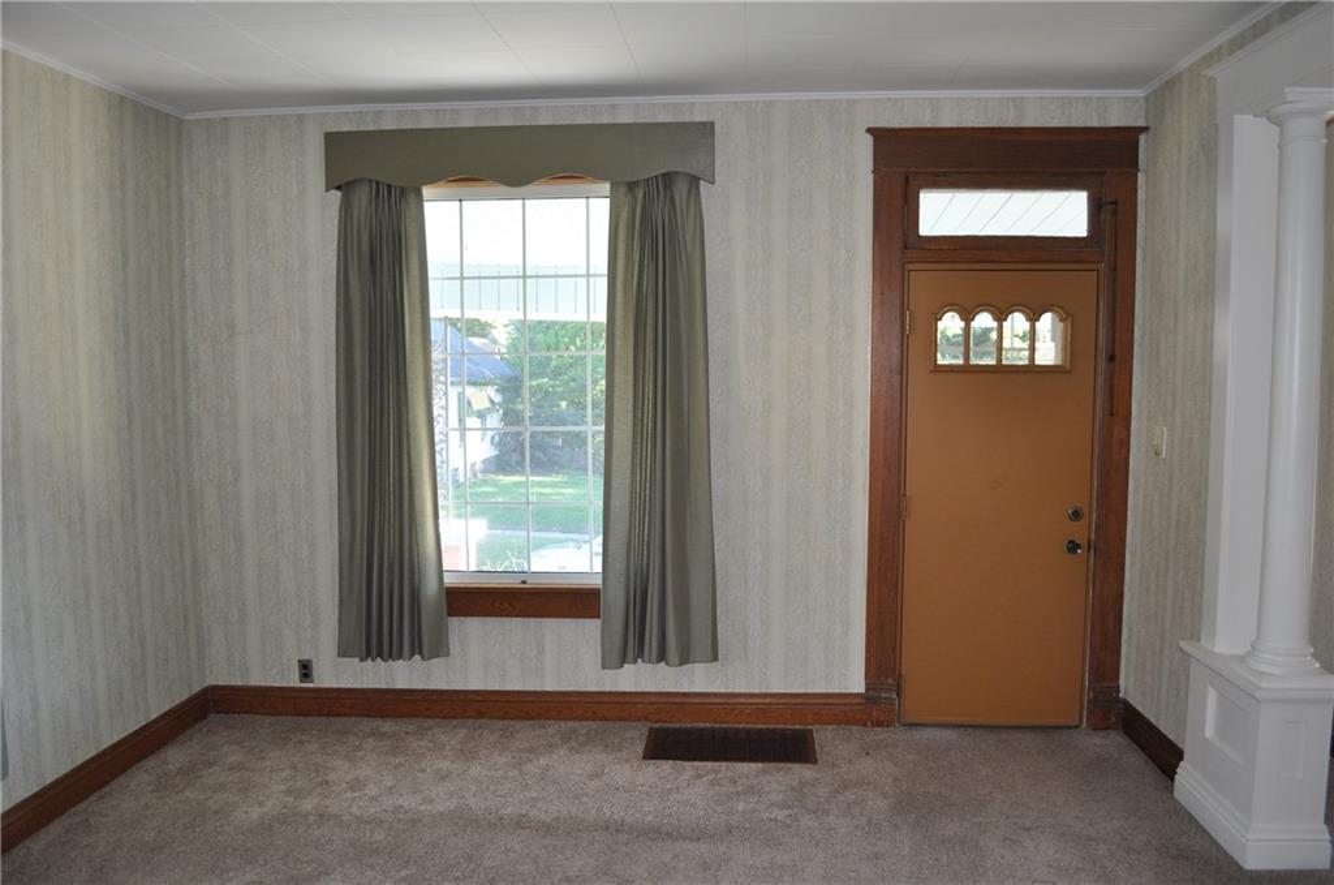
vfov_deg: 47.8
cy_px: 442
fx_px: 999
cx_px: 667
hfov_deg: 67.5
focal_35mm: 27
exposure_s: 1/125
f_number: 3.5
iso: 560
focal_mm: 18
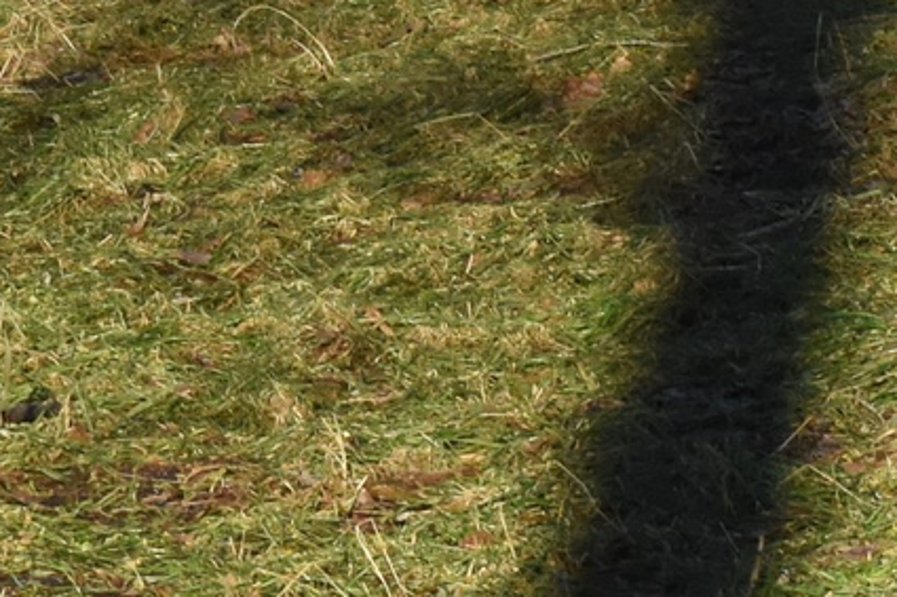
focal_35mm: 497
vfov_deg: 2.8
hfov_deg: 4.1
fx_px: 12378
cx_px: -323
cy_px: -573
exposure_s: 1/500
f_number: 11
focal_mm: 55
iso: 800
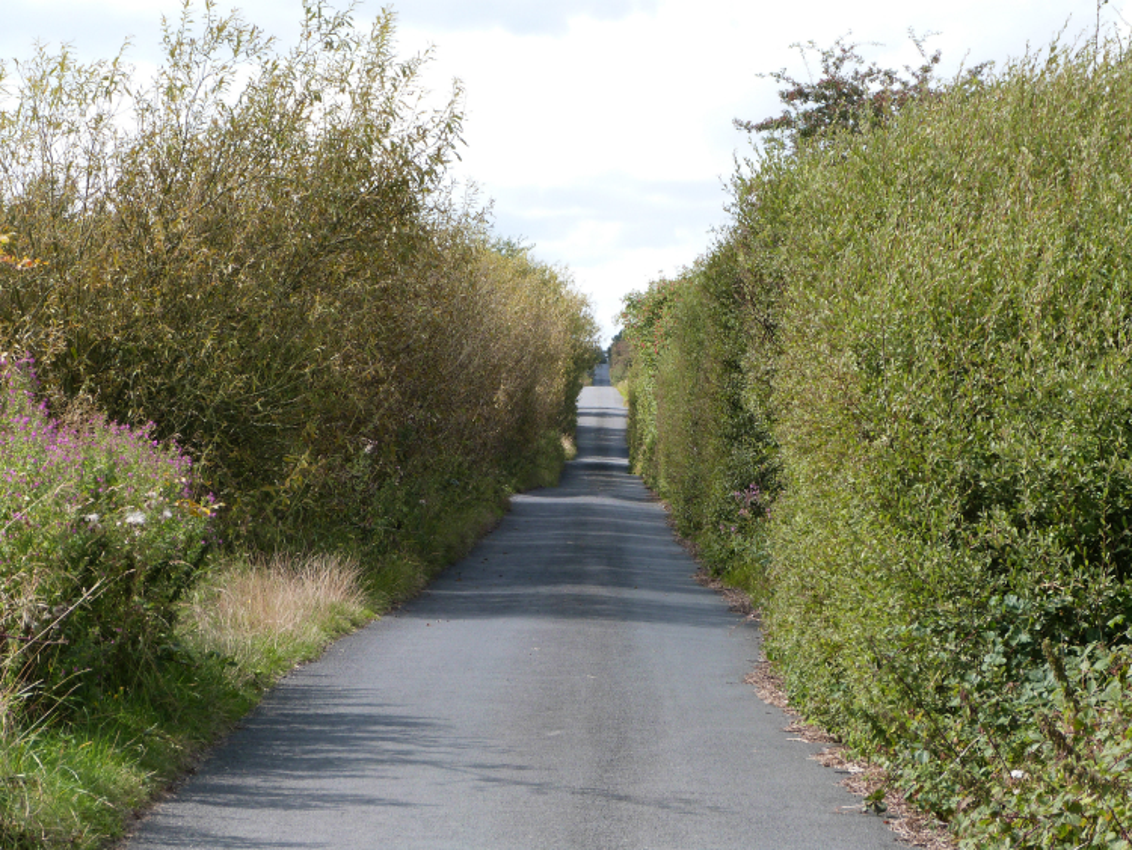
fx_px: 4547
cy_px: 425
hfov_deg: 14.2
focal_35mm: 139
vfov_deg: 10.7
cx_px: 566
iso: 100
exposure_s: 1/250
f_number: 4.5
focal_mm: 25
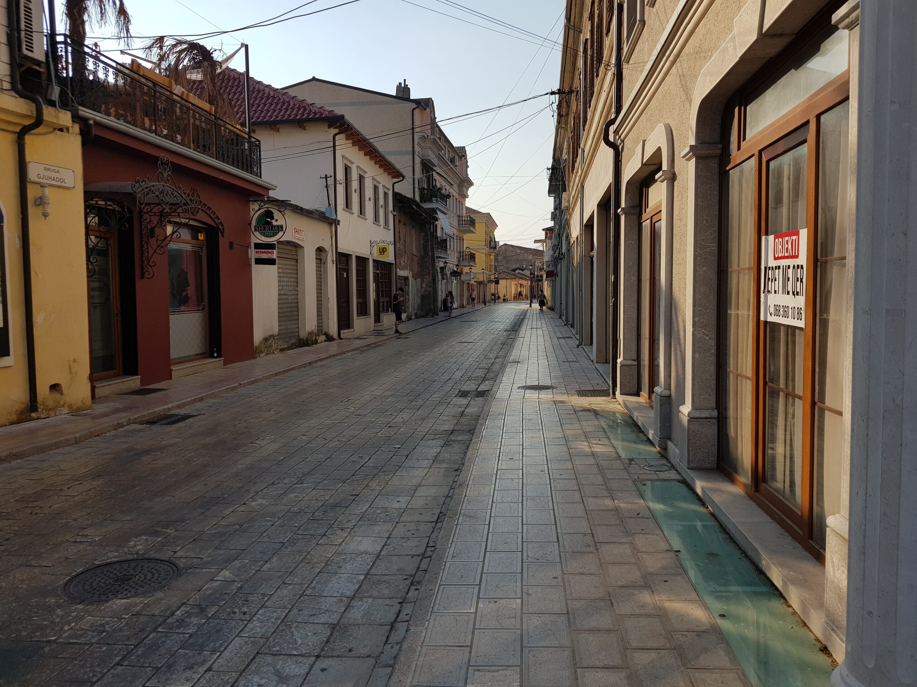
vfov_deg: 53.1
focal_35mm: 26
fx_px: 689
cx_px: 458
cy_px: 344
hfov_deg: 67.3
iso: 40
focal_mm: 4.3
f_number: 1.7
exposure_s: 1/2832
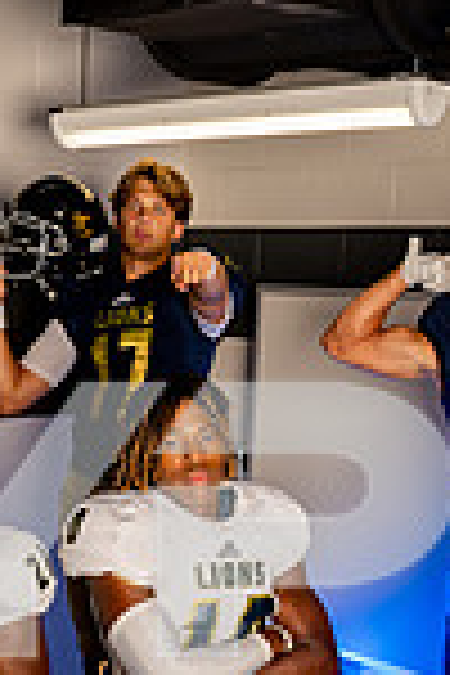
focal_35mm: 72
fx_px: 1350
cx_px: 112
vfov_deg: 24.9
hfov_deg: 18.8
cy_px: 842
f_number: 6.3
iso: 160
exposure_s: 1/250
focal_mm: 24
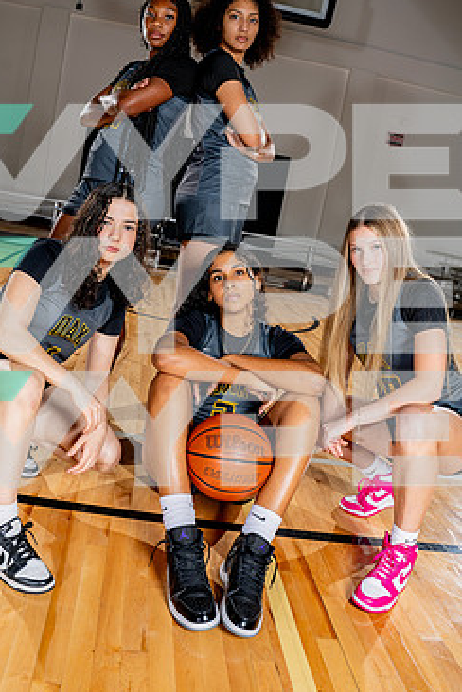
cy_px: 297
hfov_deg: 41.0
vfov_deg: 58.5
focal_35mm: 32
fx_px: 616
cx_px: 203
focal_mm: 26
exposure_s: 1/250
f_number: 5.6
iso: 200
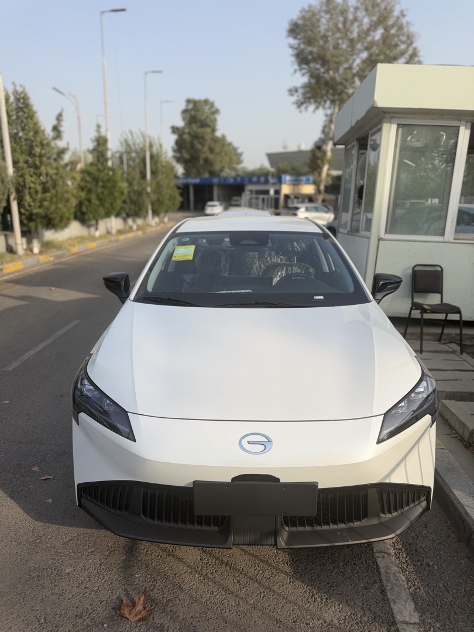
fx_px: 438
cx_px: 237
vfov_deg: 71.6
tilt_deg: -15.3
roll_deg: +0.2
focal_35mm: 24
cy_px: 316
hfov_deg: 56.8
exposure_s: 1/3759
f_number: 1.78
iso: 80
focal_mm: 6.76
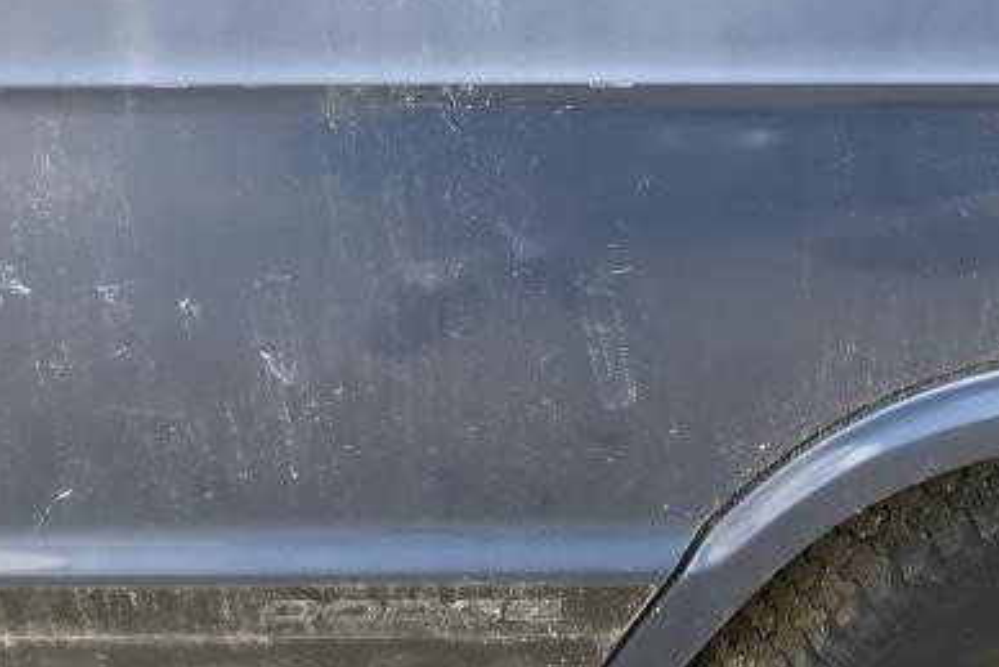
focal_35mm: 60
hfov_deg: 33.3
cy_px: 82
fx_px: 1666
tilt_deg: -27.1
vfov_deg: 22.2
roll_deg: +0.5
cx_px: 587
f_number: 1.8
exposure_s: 1/166
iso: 20
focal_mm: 3.99
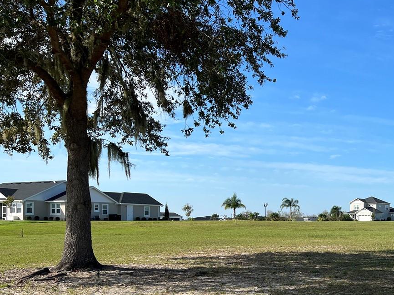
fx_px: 546
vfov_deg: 29.7
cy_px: 230
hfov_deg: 37.5
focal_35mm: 48
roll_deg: -0.4
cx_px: 342
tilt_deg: -1.2
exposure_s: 1/4630
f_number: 1.5
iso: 50
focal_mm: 5.7
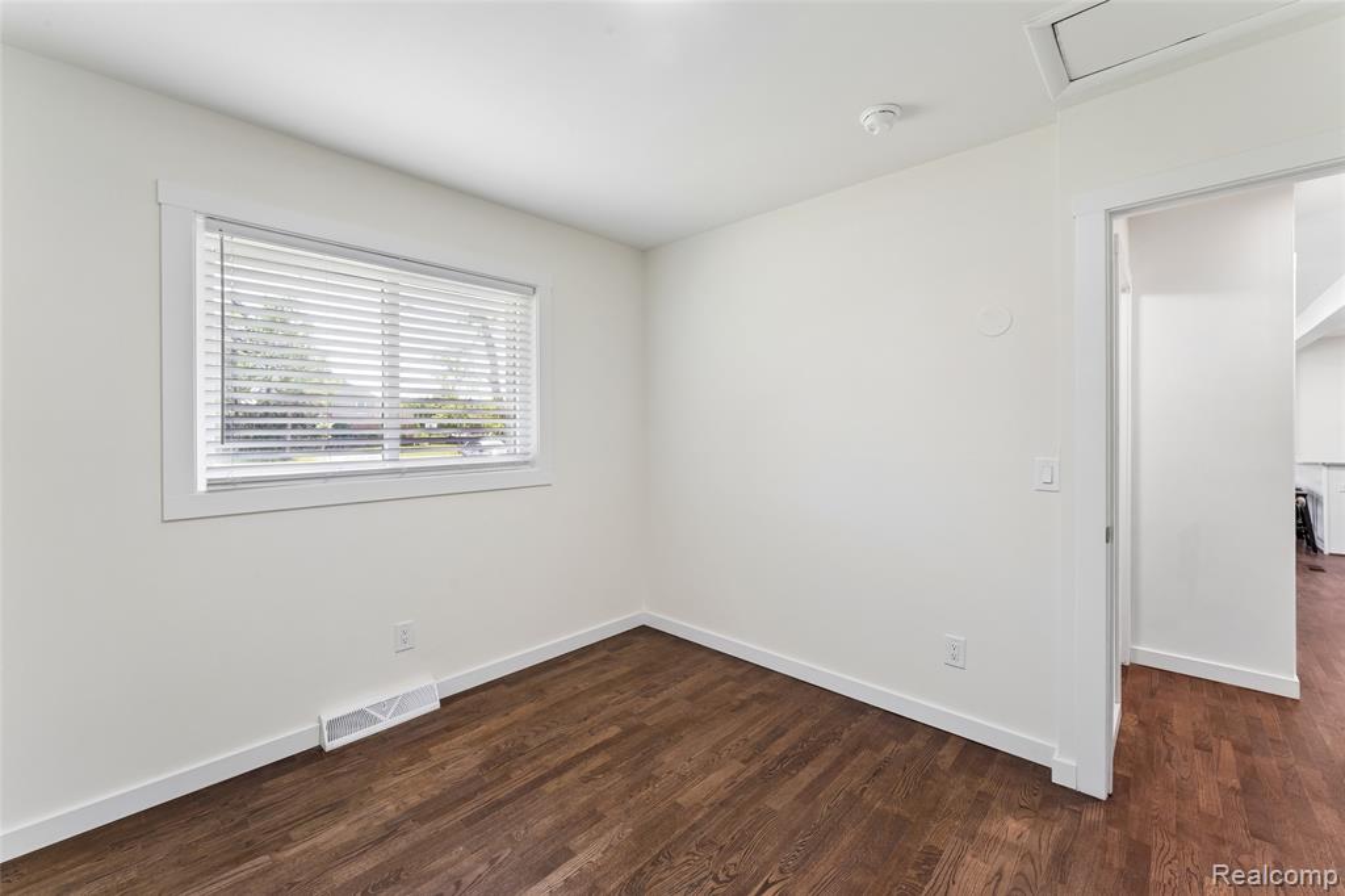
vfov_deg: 81.2
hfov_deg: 104.3
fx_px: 523
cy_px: 448
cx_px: 672
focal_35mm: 14
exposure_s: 1/6
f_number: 13
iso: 400
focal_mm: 14
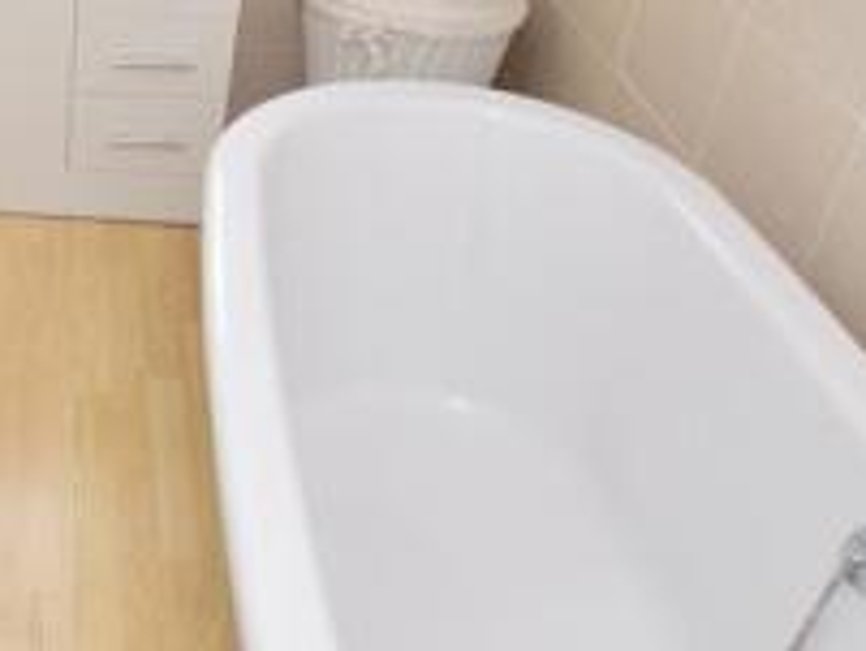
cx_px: -112
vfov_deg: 30.3
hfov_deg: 34.3
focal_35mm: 47
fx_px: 1177
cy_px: 149
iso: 200
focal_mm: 10
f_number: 5
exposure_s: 1/60
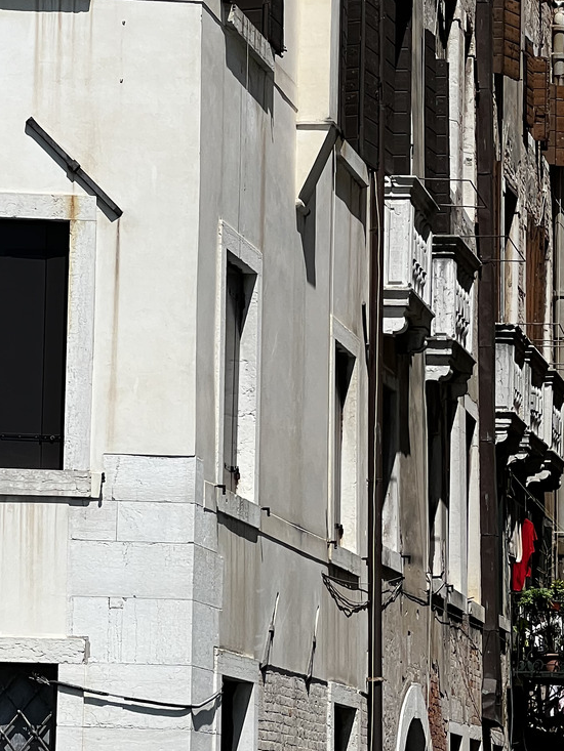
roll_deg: +0.1
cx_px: 573
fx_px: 3649
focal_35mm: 168
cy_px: 555
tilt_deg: +4.7
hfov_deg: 8.8
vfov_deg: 11.7
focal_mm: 9
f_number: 2.8
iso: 32
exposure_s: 1/1393
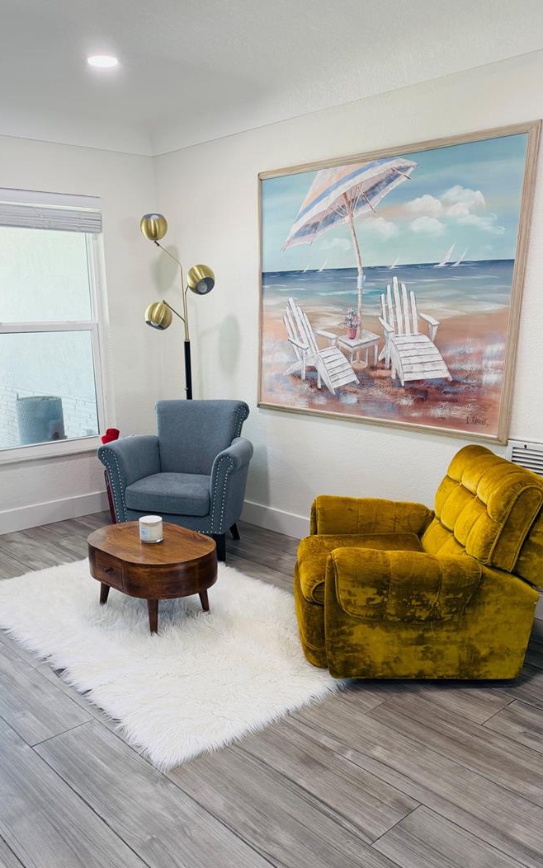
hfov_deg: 43.1
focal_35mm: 29
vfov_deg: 64.5
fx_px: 687
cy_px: 481
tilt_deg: -13.8
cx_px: 242
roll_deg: +1.0
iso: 125
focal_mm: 6.76
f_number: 1.78
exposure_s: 1/120
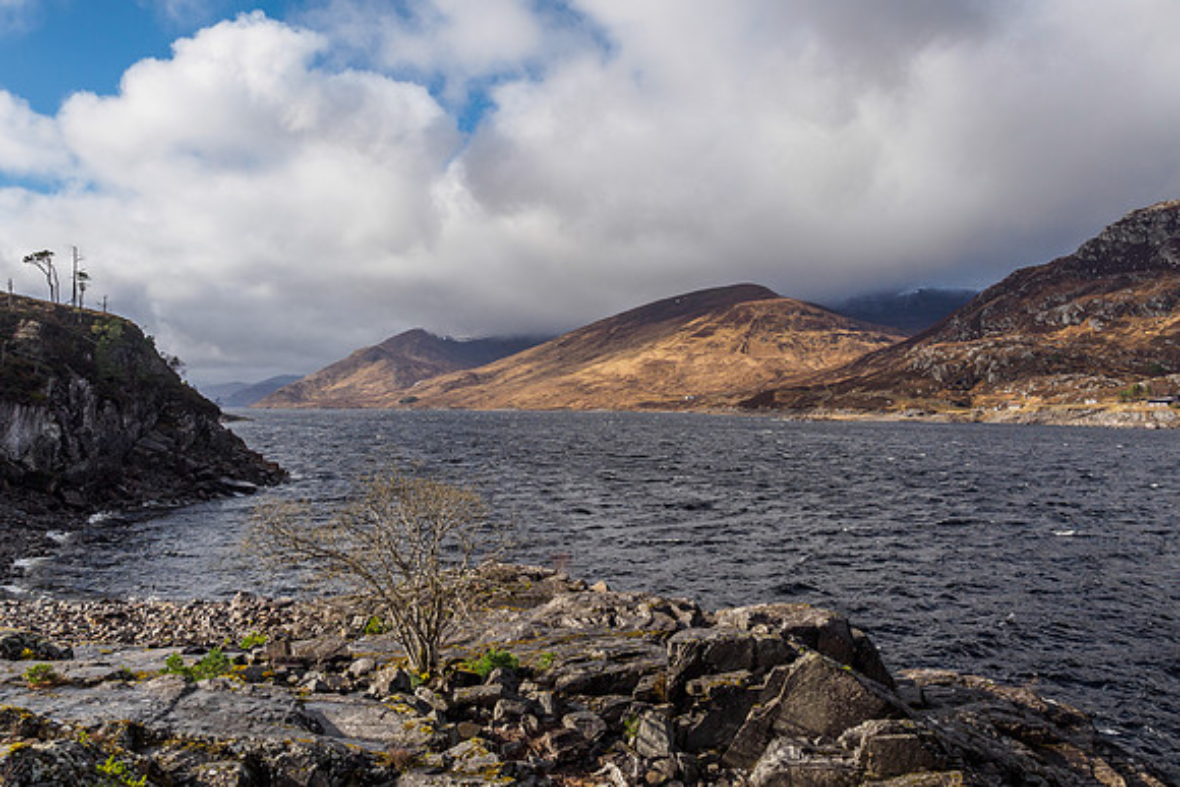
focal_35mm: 25
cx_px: 590
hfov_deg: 71.6
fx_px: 818
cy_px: 394
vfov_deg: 51.4
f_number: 8
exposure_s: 1/500
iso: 200
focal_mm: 12
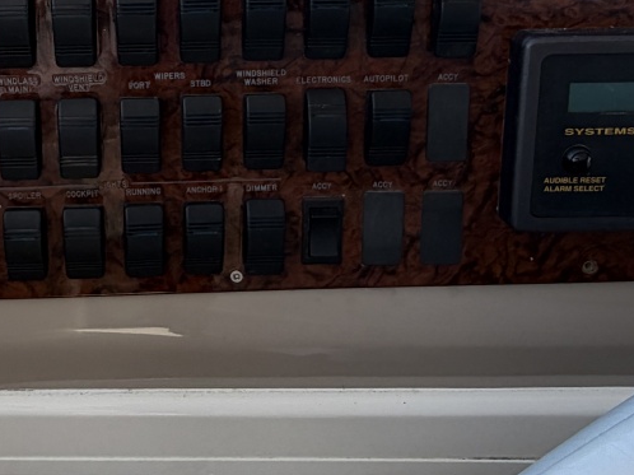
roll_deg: +2.5
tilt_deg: -32.7
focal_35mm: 45
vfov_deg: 29.9
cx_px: 150
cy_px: -3
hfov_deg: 40.8
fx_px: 824
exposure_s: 1/502
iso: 40
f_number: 2.2
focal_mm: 2.22
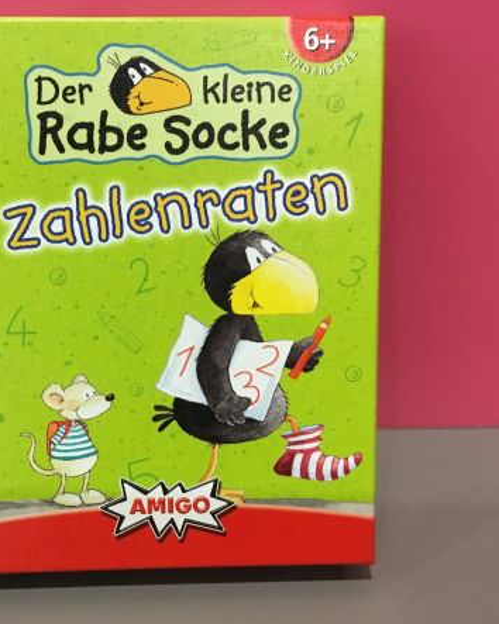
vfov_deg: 44.8
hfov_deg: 35.9
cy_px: 313
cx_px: 149
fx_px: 757
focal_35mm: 41
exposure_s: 1/25
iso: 200
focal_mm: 3.3
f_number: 2.4
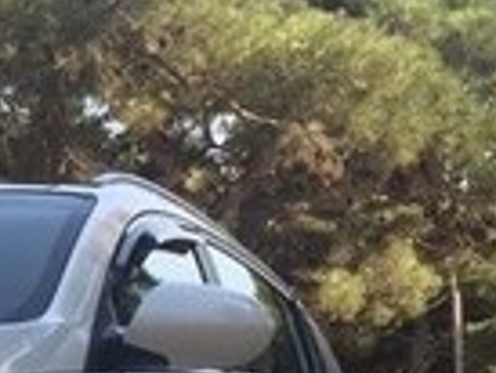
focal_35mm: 140
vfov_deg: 10.5
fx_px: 2008
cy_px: 422
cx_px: -355
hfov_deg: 12.9
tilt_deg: -1.6
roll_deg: -0.5
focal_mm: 4.15
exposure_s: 1/608
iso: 32
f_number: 2.2
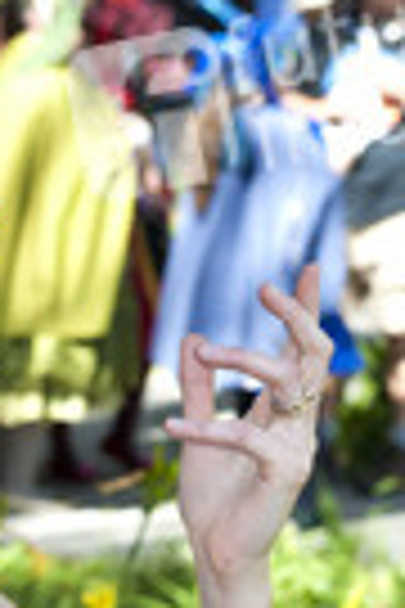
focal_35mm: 208
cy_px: 770
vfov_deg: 9.7
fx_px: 3510
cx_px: -110
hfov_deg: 6.6
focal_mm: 70
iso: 400
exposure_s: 1/400
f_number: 6.3
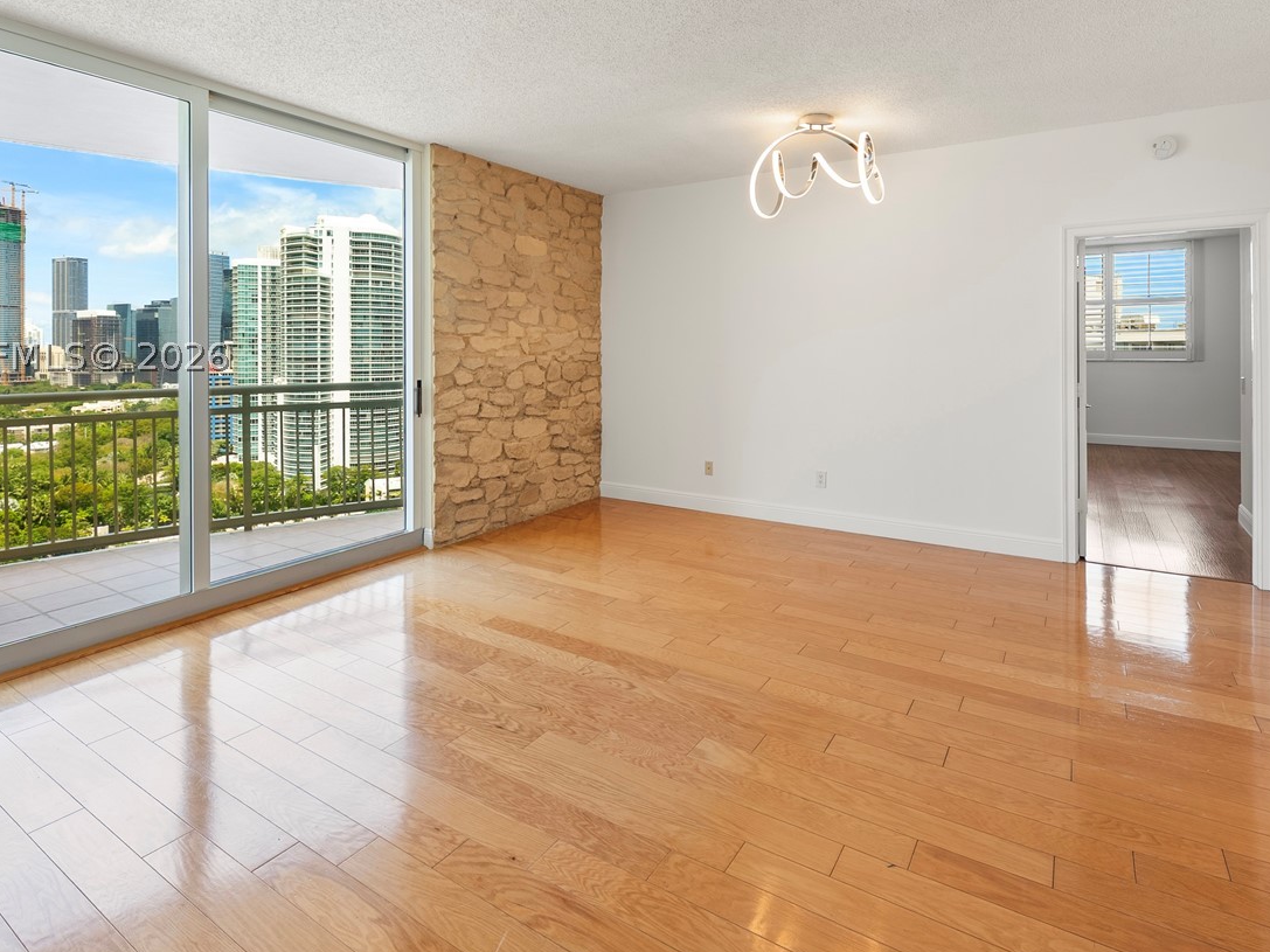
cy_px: 355
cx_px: 686
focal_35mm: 18
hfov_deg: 87.6
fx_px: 660
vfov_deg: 70.4
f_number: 8
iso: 100
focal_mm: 12
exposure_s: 1/4
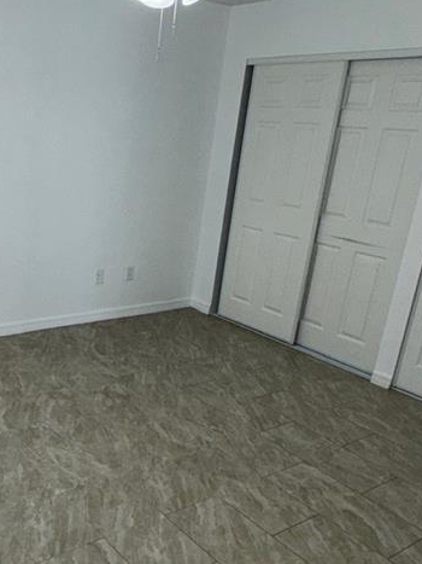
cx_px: 64
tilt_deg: -18.8
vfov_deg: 51.2
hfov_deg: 37.7
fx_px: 585
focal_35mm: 36
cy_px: 324
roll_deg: -3.3
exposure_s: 1/122
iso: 50
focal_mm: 2.22
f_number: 2.2
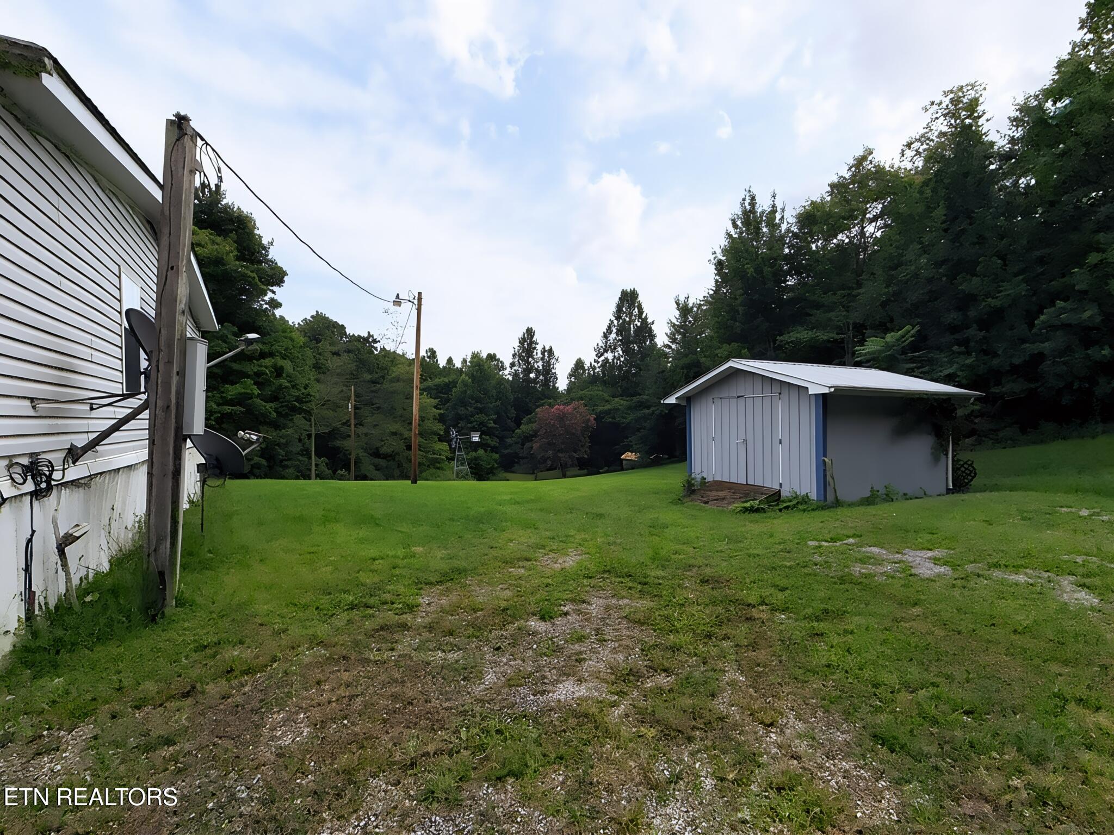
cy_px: 418
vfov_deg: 85.7
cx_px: 557
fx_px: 451
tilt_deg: -1.0
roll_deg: +0.5
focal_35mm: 14
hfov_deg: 102.1
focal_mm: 2.22
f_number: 2.2
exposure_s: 1/3663
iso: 16
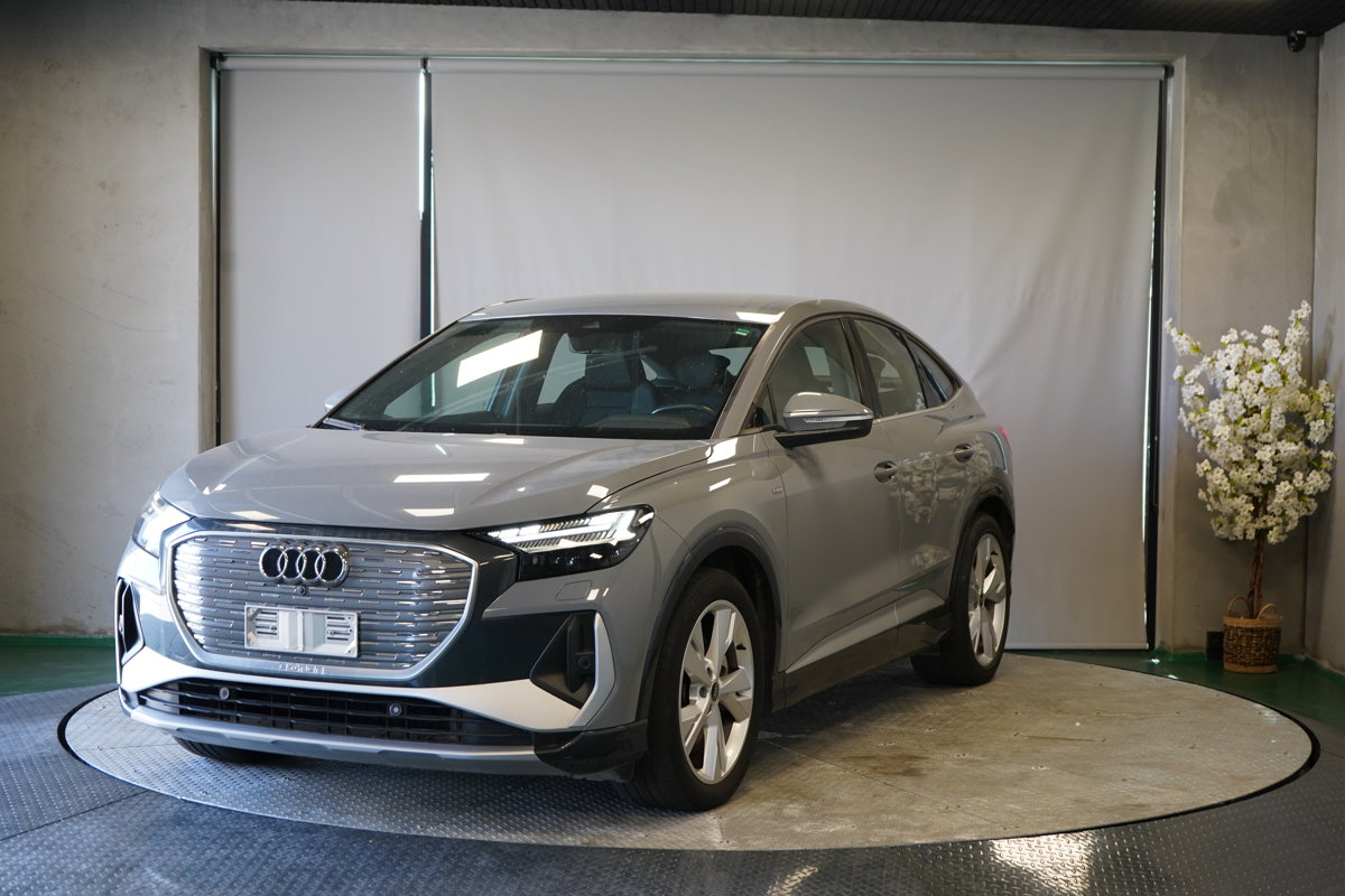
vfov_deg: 24.2
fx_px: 2092
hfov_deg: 35.6
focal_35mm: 56
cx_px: 672
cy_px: 448
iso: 1600
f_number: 5
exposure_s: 1/160
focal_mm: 56
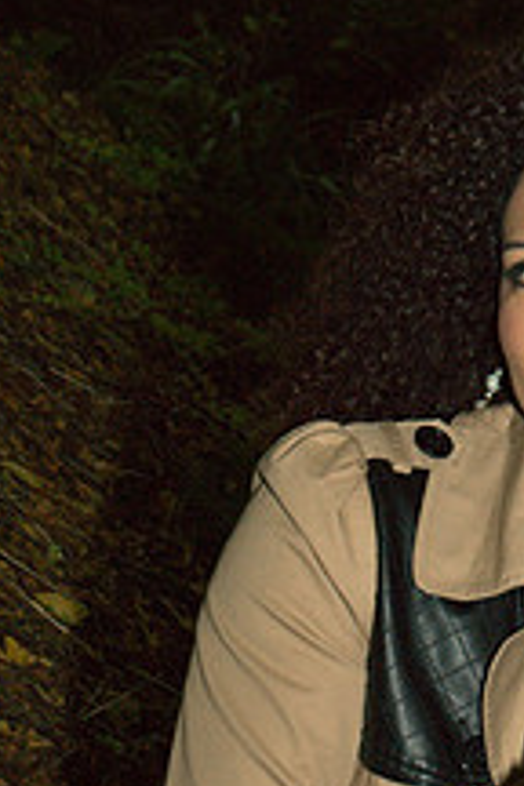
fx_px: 3756
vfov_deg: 11.9
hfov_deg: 7.9
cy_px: 346
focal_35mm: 172
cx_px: 522
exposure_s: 1/80
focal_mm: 55
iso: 800
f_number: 10
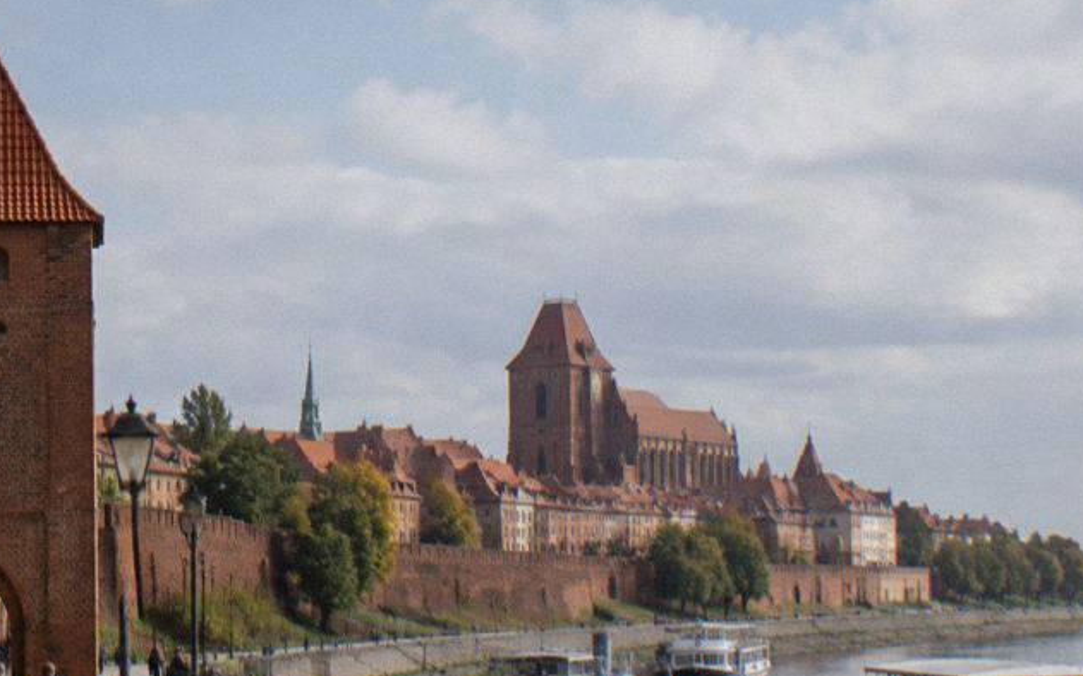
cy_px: 532
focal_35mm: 113
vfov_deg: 11.5
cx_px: 455
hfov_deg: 18.4
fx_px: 3334
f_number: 9
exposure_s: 1/250
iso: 100
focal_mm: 70
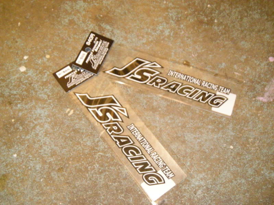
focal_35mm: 55
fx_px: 435
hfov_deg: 34.9
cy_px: 102
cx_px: 137
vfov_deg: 26.6
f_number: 3.6
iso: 800
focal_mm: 9.1
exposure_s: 1/2.5
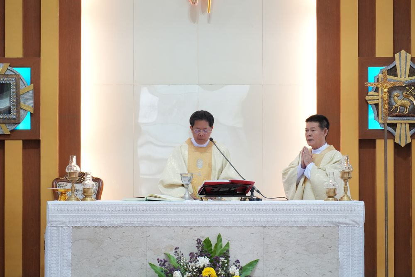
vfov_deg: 6.8
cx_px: 208
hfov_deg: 10.2
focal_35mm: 202
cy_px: 138
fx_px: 2335
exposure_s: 1/80
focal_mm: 135
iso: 2000
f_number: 5.6
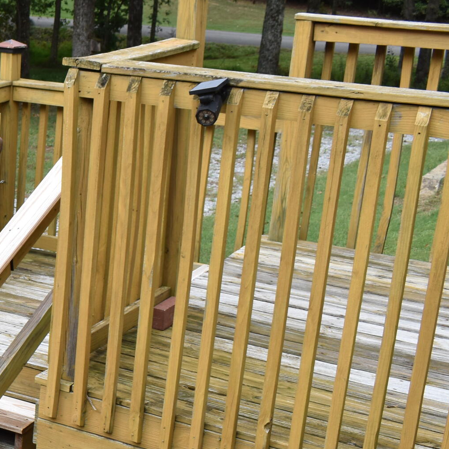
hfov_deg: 19.5
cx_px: -195
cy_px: 322
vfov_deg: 21.7
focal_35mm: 79
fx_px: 1163
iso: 250
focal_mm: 21
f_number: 8
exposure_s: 1/250
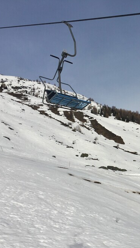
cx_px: 146
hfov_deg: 26.0
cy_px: 126
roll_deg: +4.4
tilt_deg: +13.2
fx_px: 284
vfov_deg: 47.4
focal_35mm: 43
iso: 25
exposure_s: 1/4049
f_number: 2.2
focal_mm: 4.15
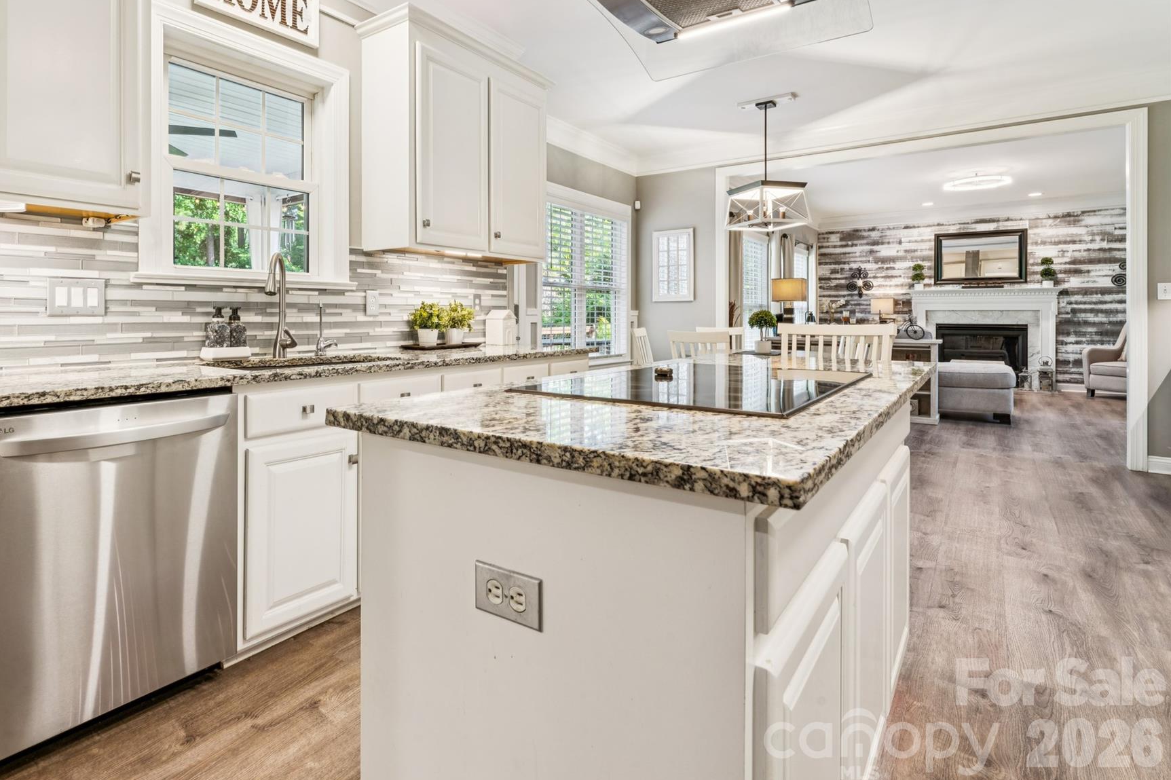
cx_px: 477
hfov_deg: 85.3
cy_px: 328
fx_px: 626
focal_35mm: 19
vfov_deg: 63.5
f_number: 13
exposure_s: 1/3.33
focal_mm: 16.2
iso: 200
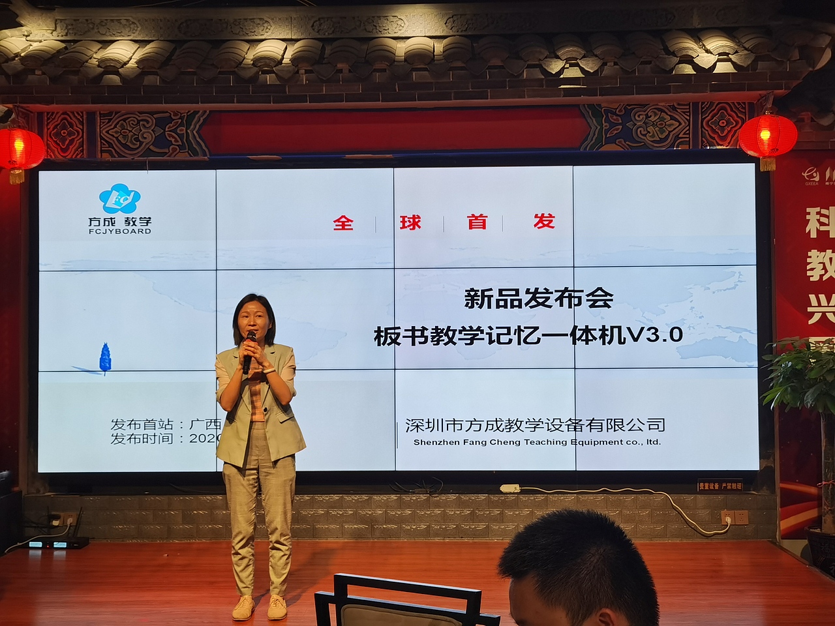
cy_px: 313
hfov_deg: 42.9
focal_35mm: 44
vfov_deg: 32.9
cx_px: 418
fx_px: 1061
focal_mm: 5.58
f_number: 1.8
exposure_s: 1/164
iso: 50
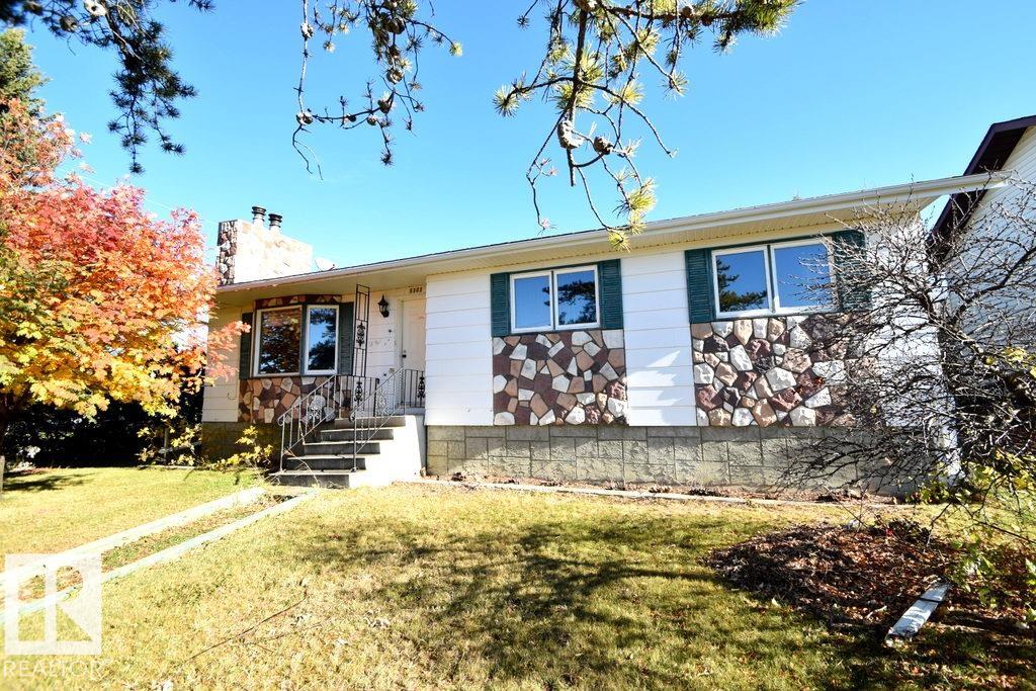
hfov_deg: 100.4
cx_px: 518
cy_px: 346
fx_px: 432
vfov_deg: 77.3
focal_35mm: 15
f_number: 8
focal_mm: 10
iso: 200
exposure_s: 1/250
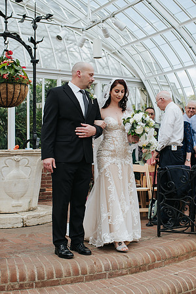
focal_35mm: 53
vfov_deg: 37.8
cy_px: 147
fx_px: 430
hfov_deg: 25.7
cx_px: 108
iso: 220
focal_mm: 35
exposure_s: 1/800
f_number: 3.5
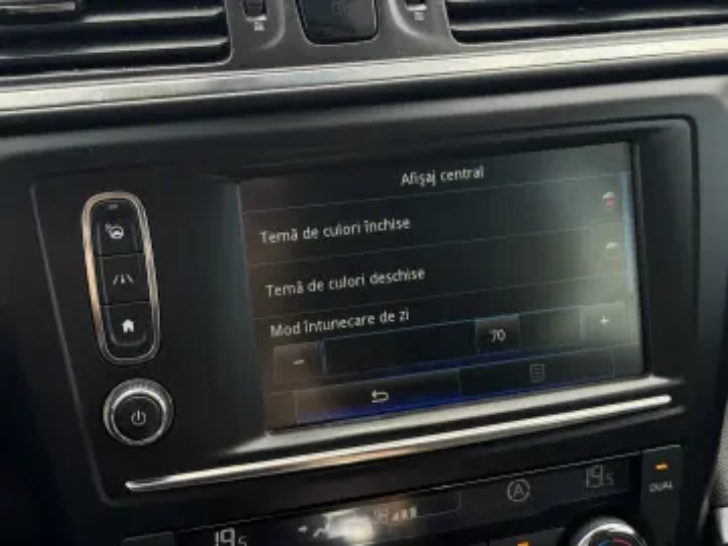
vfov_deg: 30.3
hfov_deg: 39.7
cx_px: 364
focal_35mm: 48
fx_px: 1009
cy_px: 273
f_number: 1.78
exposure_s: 1/214
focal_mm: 6.76
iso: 64
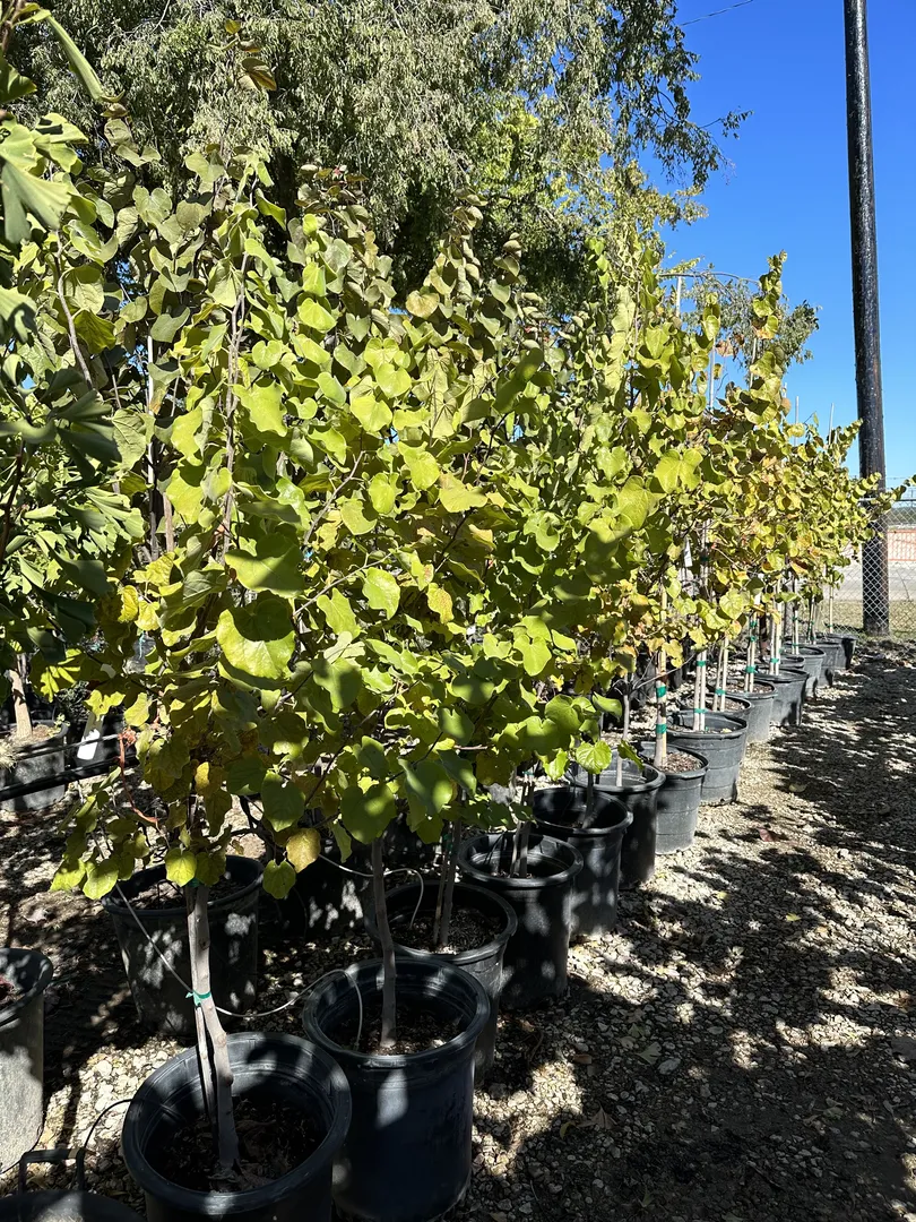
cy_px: 611
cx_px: 458
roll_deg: +3.7
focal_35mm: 24
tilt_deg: -5.2
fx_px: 847
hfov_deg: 56.8
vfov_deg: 71.6
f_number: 1.78
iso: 80
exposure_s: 1/2410
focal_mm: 6.86
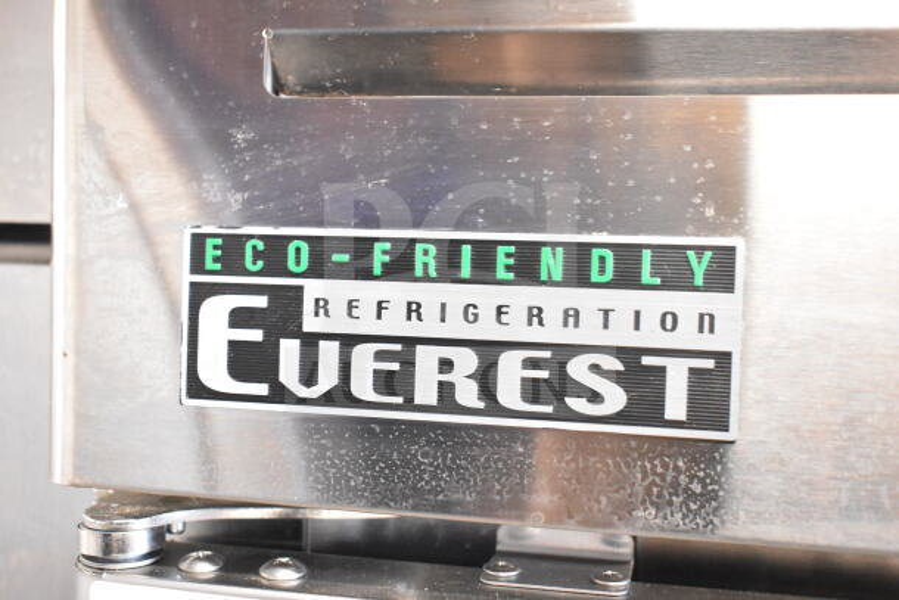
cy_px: 300
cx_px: 450
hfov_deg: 45.0
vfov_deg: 30.9
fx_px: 1086
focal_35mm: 44
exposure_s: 1/50
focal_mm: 29
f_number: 4.2
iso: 6400
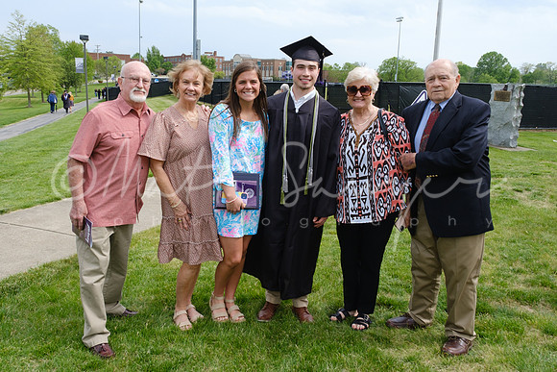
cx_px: 248
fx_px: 423
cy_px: 168
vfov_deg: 47.4
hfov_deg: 66.6
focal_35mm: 27
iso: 400
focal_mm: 16
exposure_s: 1/250
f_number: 10
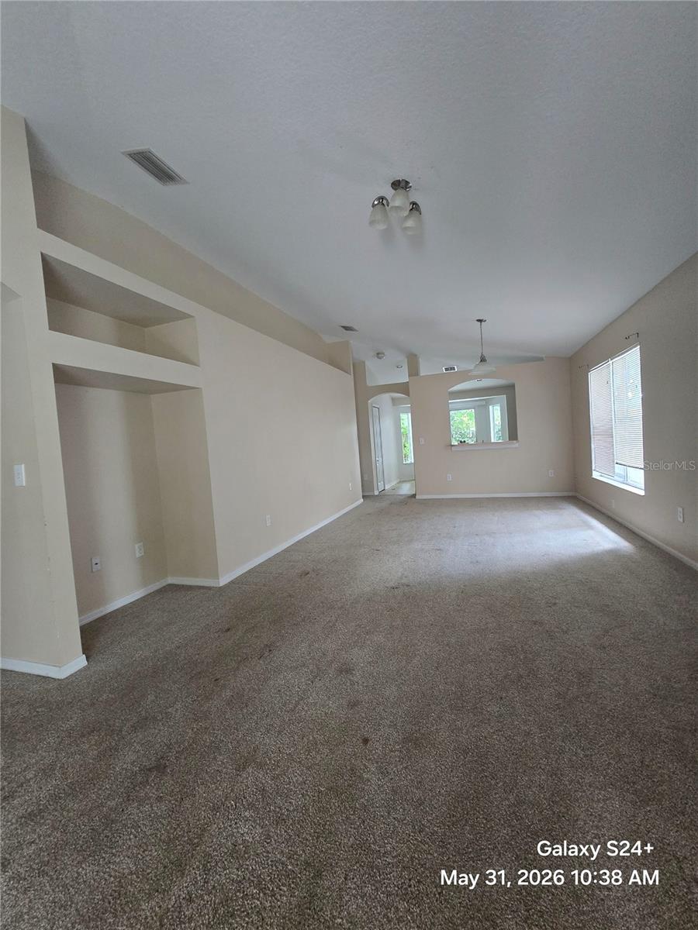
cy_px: 465
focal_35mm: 13
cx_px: 349
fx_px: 350
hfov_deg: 89.9
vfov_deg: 106.2
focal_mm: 2.2
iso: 400
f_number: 2.2
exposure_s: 1/60.2
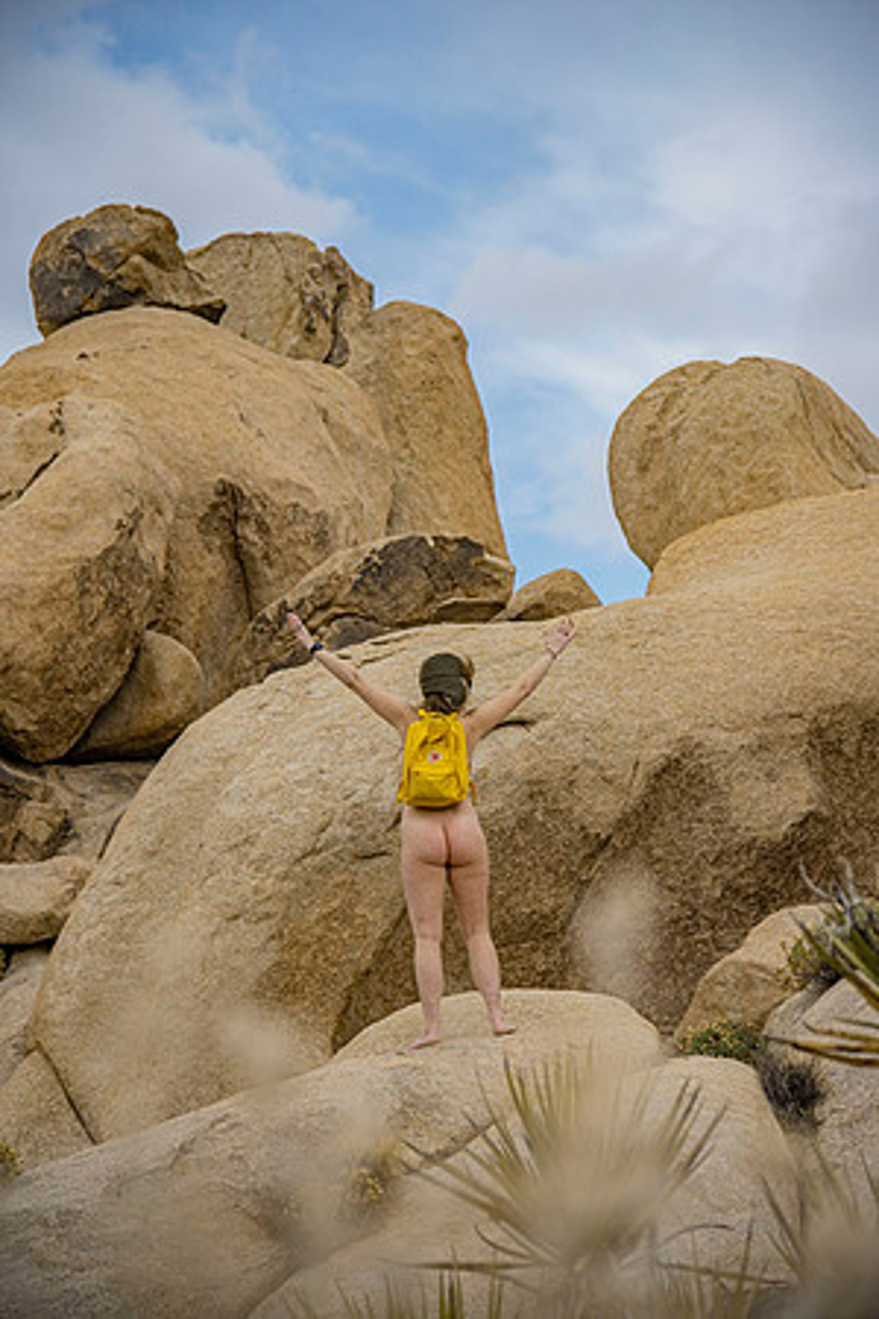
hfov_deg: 16.7
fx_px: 3003
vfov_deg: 24.8
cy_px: 660
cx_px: 440
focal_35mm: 82
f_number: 4
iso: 100
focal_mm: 82
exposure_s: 1/1600
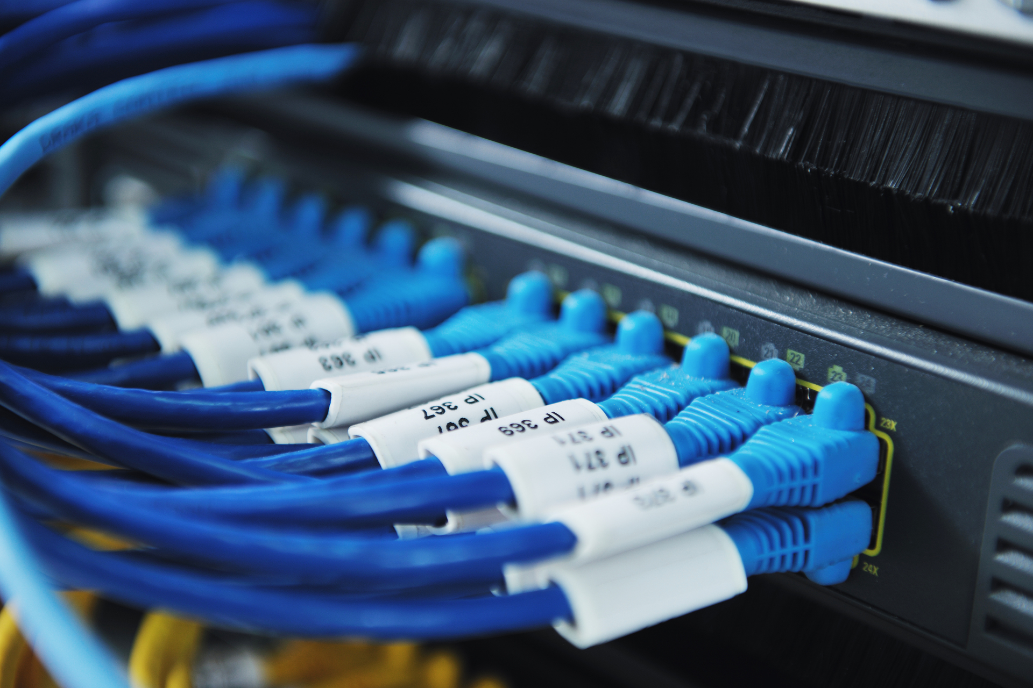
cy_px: 344
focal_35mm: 70
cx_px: 516
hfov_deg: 28.8
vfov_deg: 19.5
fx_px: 2008
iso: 50
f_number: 3.5
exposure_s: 1/100
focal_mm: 70
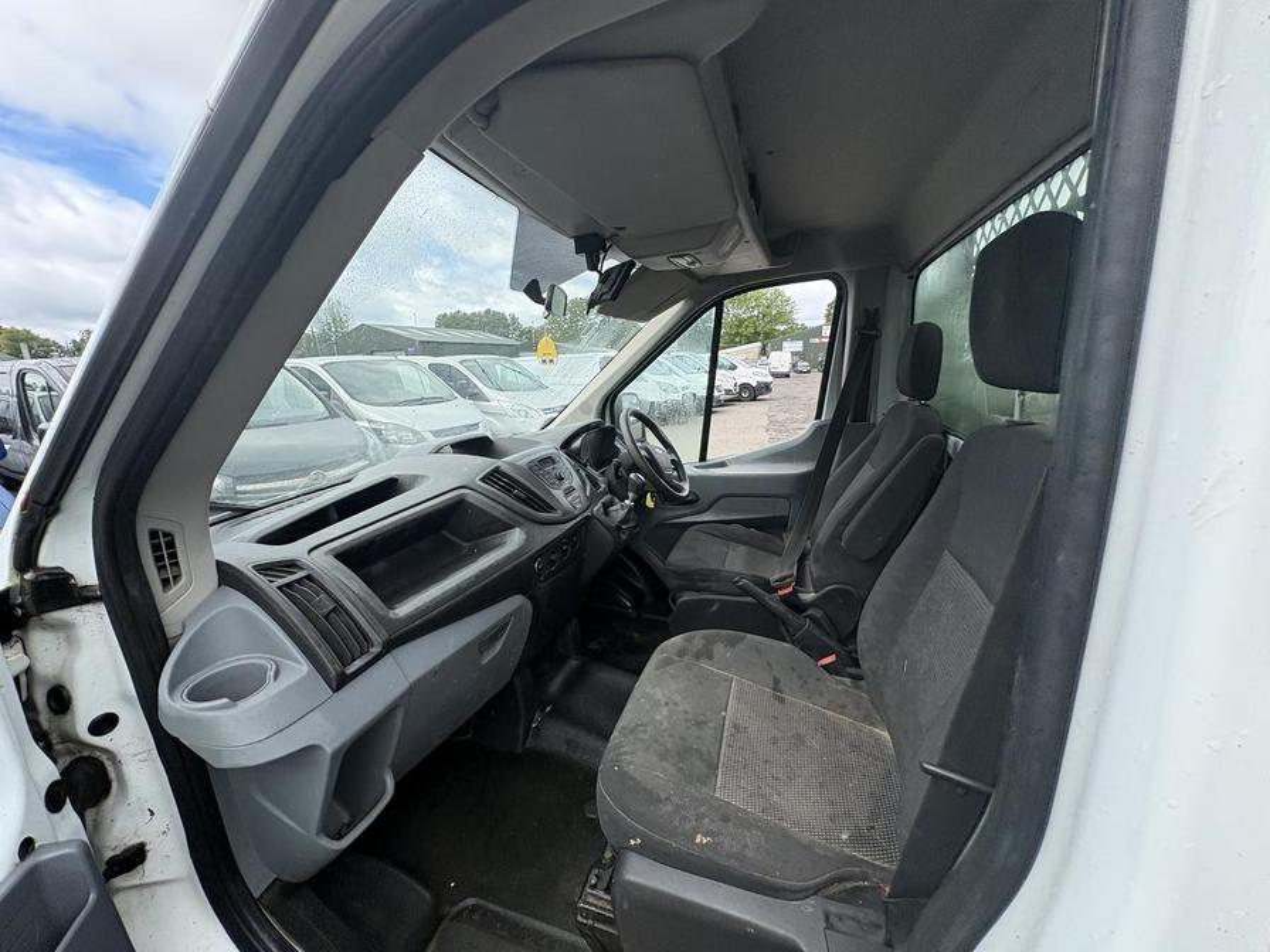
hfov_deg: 102.1
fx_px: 514
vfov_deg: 85.7
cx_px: 635
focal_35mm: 14
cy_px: 476
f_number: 2.2
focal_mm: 2.22
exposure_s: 1/552
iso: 64
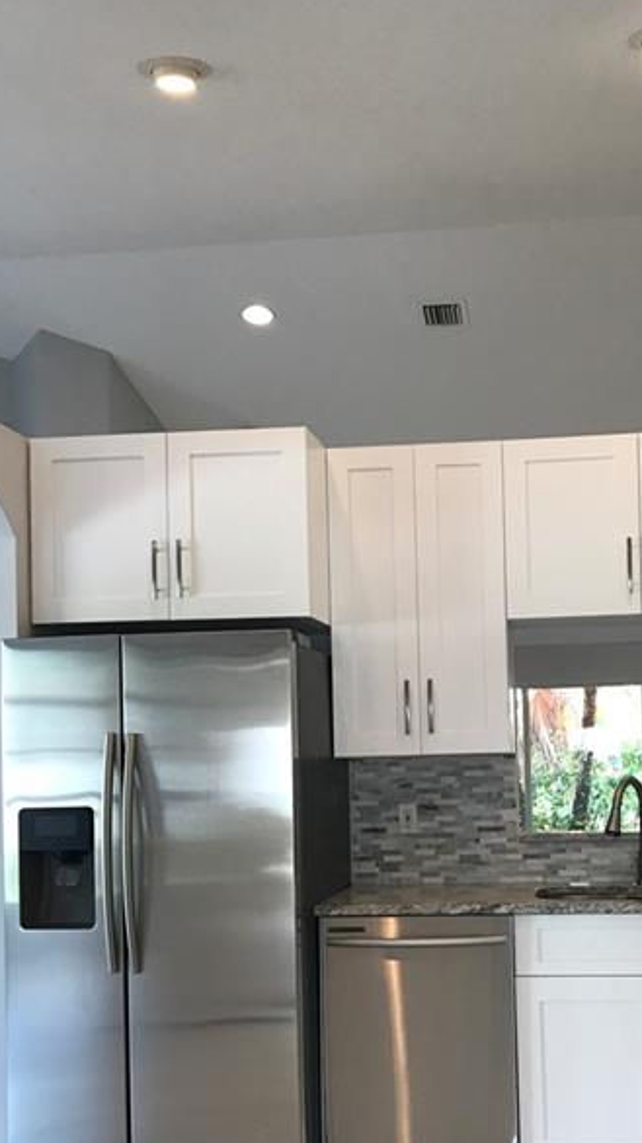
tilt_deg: +1.3
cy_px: 729
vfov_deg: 49.9
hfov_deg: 29.3
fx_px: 1212
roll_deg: +1.7
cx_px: 457
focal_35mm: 40
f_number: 1.8
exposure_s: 1/40
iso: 25
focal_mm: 3.99
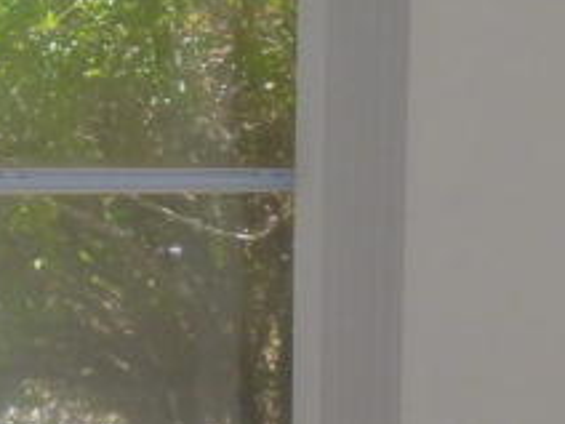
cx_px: 56
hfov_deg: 11.3
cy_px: 397
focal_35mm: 174
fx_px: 2840
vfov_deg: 8.5
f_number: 3.5
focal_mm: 6.47
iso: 250
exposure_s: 1/60
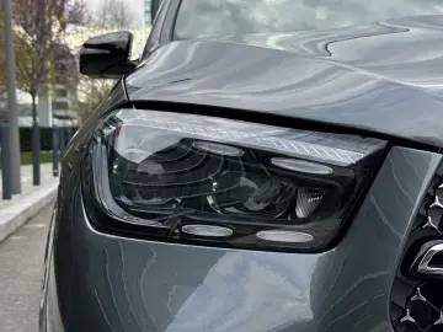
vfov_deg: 30.3
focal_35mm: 48
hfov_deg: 39.7
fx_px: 614
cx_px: 222
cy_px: 166
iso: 64
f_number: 1.78
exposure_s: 1/854
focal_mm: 6.76
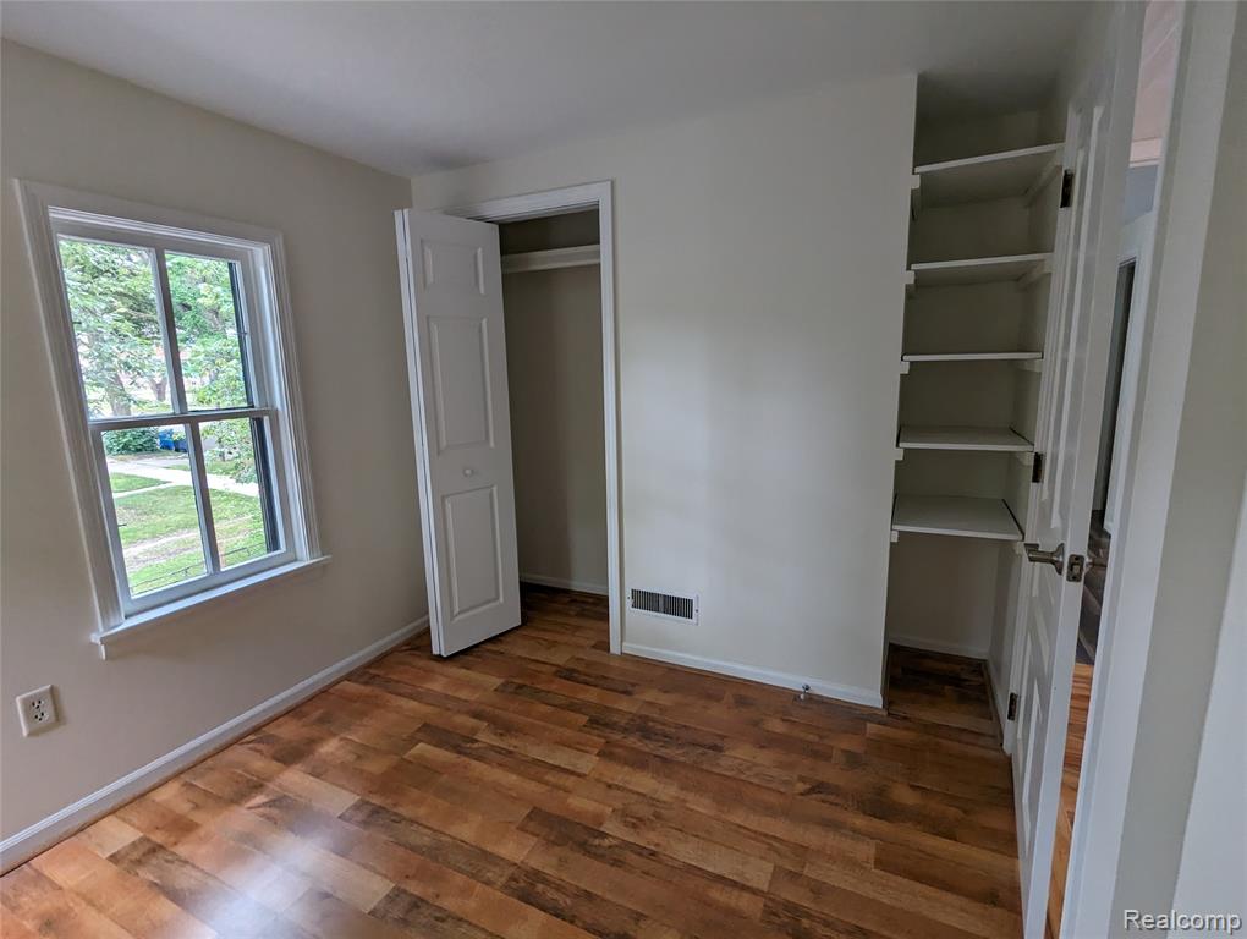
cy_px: 470
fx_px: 577
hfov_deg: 94.4
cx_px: 624
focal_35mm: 16
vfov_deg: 78.2
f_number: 2.2
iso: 51
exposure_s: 1/43.2
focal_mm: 2.35
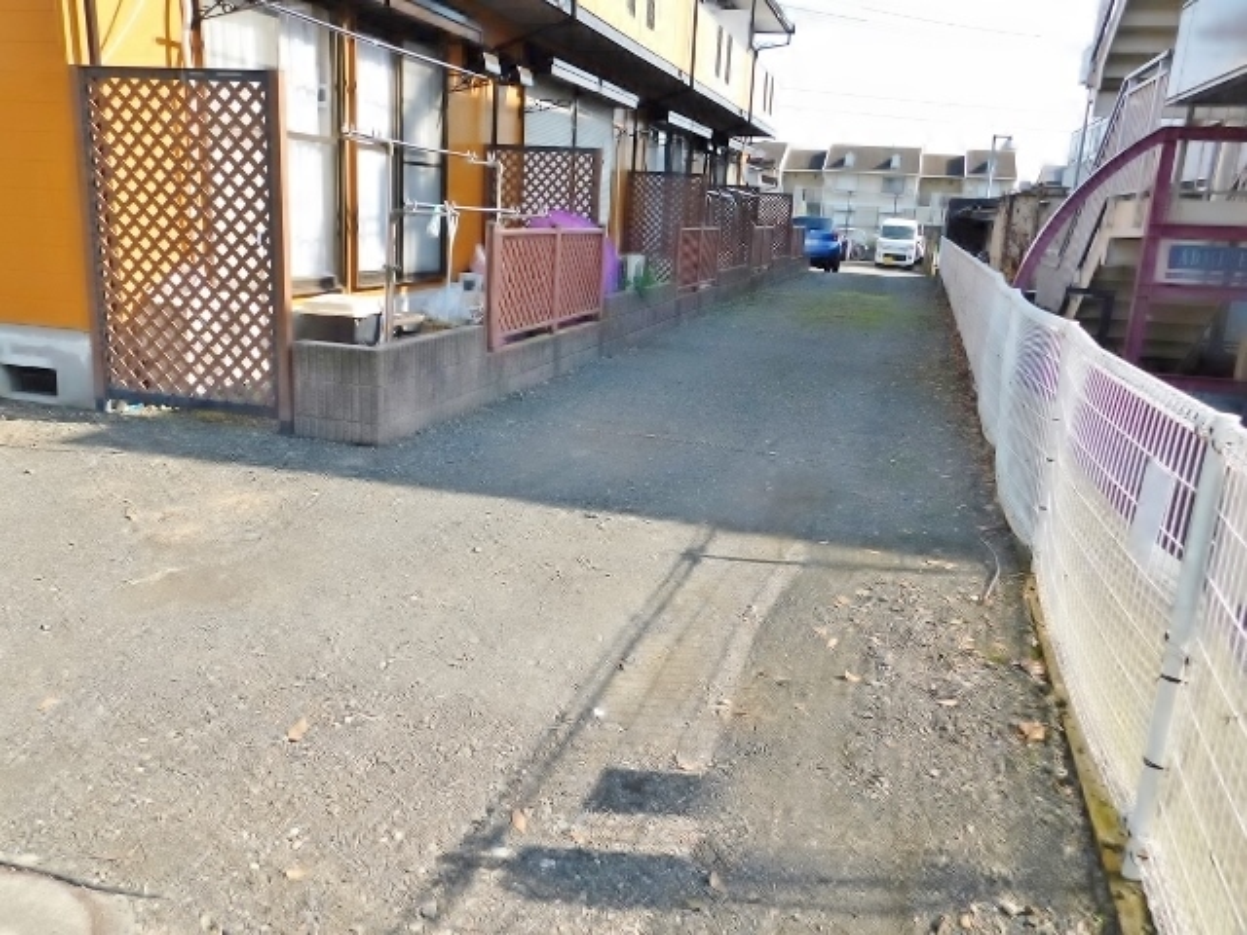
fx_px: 1009
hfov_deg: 63.4
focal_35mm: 28
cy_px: 468
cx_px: 624
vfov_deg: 49.7
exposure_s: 1/500
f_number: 3.2
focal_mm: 4.9
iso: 125
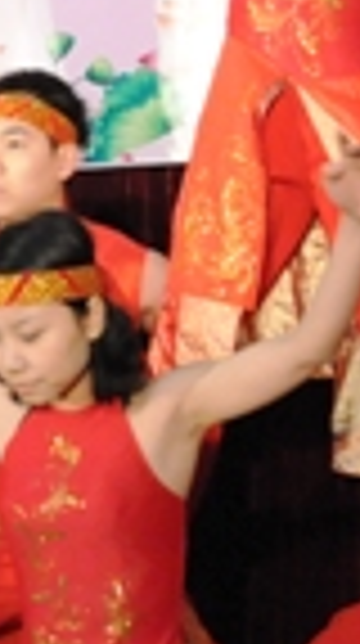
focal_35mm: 205
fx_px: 3497
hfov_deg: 5.9
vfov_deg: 10.5
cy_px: 72
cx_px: 27
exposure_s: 1/125
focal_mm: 31
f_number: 7.1
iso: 3200
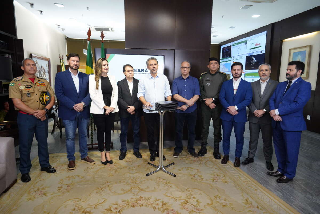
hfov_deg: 78.5
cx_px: 160
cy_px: 107
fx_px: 196
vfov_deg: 57.3
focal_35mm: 22
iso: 5000
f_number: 5.6
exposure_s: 1/160
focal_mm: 22
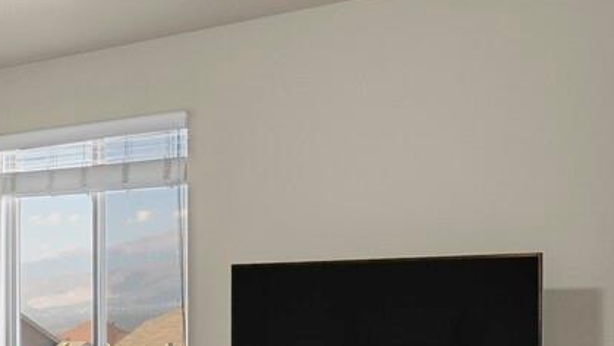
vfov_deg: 17.4
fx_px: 1107
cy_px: 327
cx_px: 4
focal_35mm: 68
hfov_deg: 29.0
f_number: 8
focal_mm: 17
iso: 1400
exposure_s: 1/20
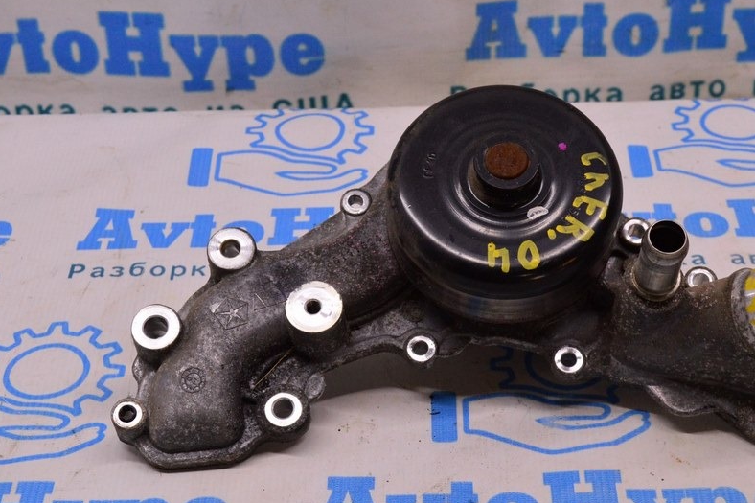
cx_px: 449
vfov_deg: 18.4
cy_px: 289
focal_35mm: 74
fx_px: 1552
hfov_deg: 27.3
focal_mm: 38
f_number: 8
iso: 1600
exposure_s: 1/125
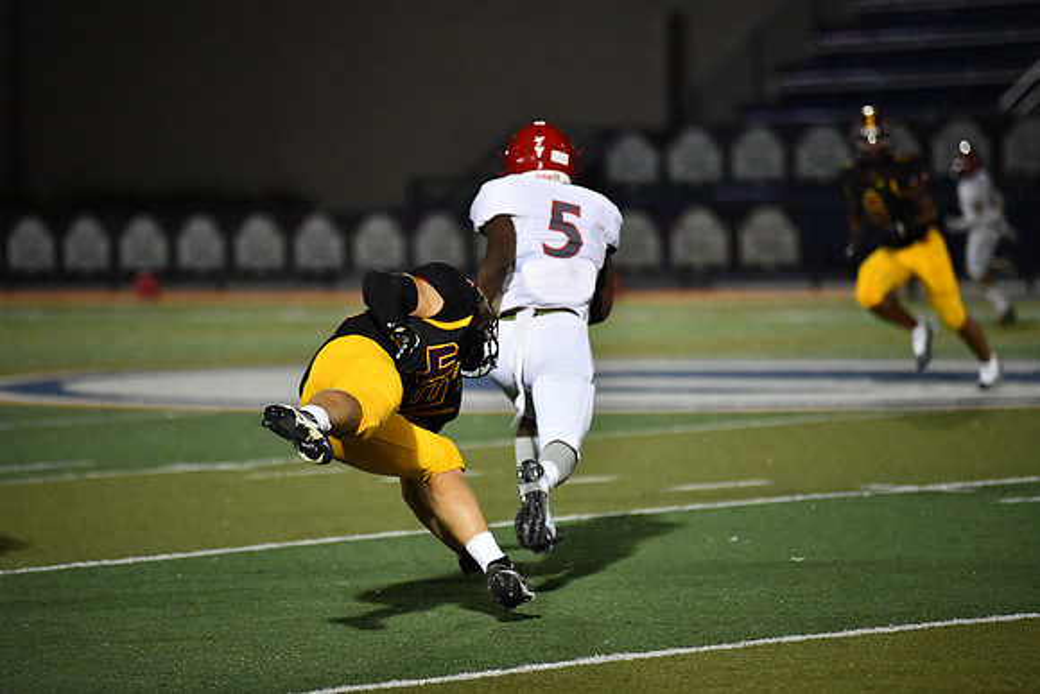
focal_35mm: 200
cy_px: 347
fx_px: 5779
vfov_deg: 6.9
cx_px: 520
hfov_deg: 10.3
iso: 6400
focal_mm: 200
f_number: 2.8
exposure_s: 1/3200
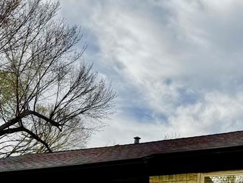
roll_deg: -2.7
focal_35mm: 68
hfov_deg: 28.5
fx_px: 478
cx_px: 149
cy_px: 207
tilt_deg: +5.8
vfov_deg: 20.5
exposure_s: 1/2907
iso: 80
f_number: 1.78
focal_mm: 6.76
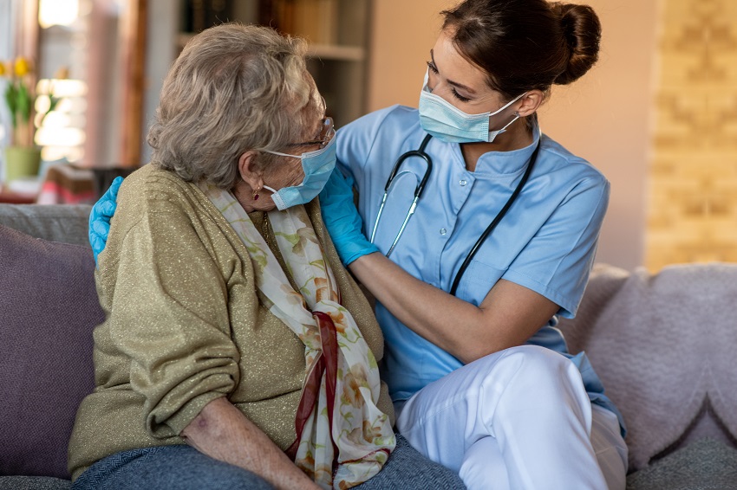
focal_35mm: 85
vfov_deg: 16.1
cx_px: 368
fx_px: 1739
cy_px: 245
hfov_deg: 23.9
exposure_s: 1/100
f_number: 3.2
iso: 640
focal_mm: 85
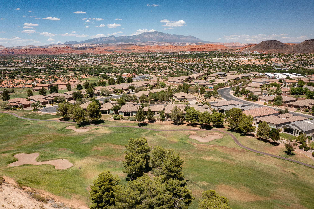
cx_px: 157
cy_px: 104
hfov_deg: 65.5
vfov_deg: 46.4
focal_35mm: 28
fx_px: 244
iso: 100
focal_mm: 10.26
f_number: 5
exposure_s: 1/320
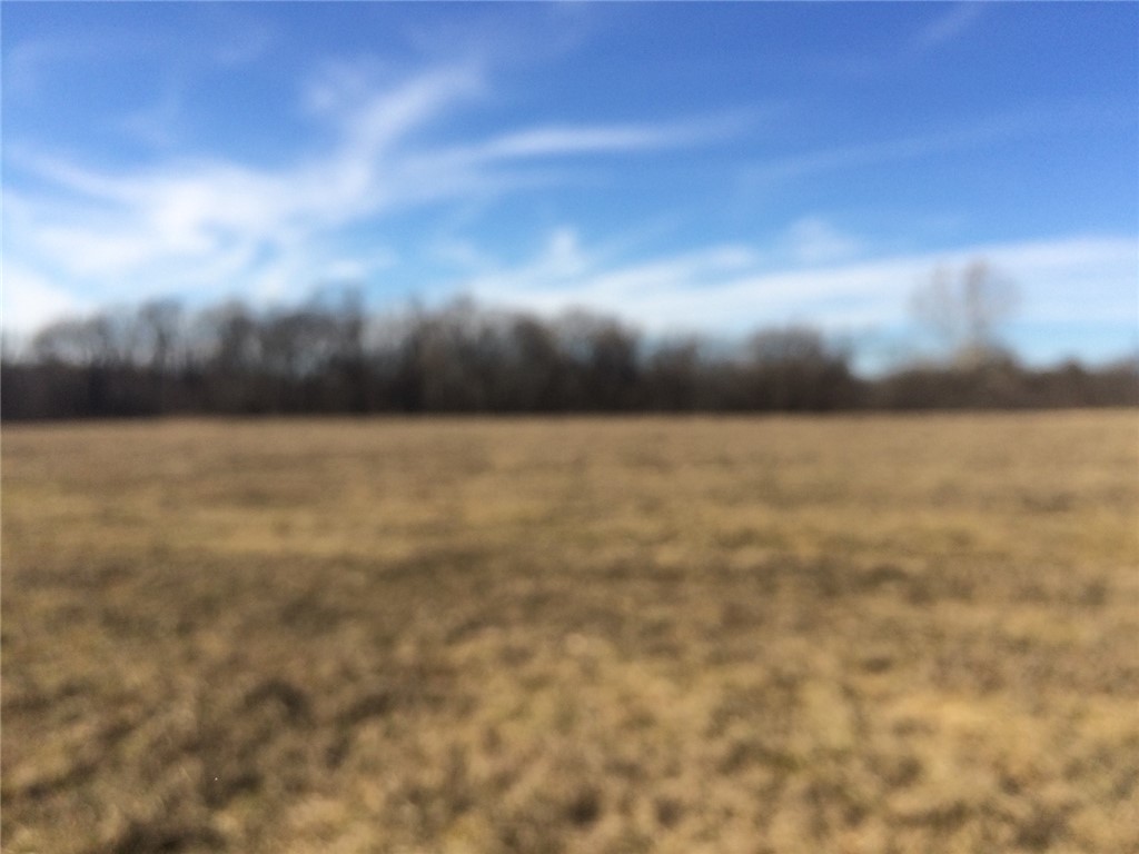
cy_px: 427
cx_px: 570
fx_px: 954
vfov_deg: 48.2
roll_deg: -0.6
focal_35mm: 29
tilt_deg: -3.8
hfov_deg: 61.7
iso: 32
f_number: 2.2
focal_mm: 4.15
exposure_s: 1/2053
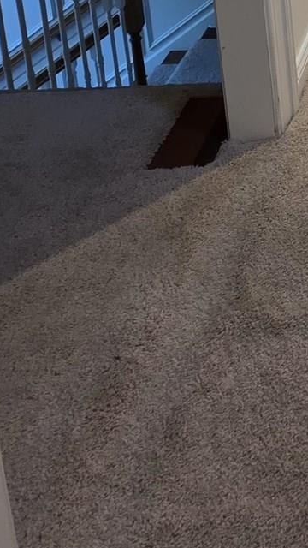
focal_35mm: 51
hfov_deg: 17.8
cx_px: 586
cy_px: -275
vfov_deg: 27.6
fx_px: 740
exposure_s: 1/60
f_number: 1.9
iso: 200
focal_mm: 2.2
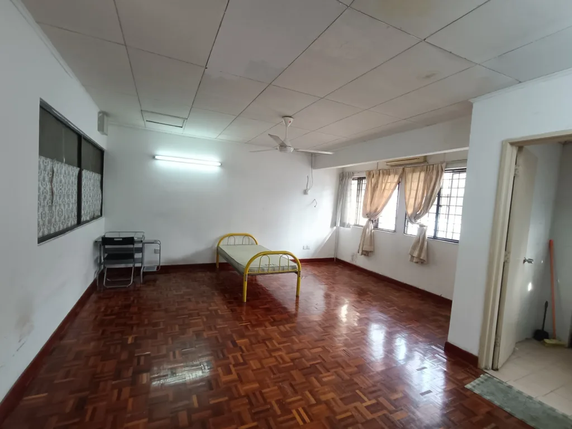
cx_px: 286
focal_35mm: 16
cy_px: 214
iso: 500
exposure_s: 1/50
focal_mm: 1.68
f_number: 2.2
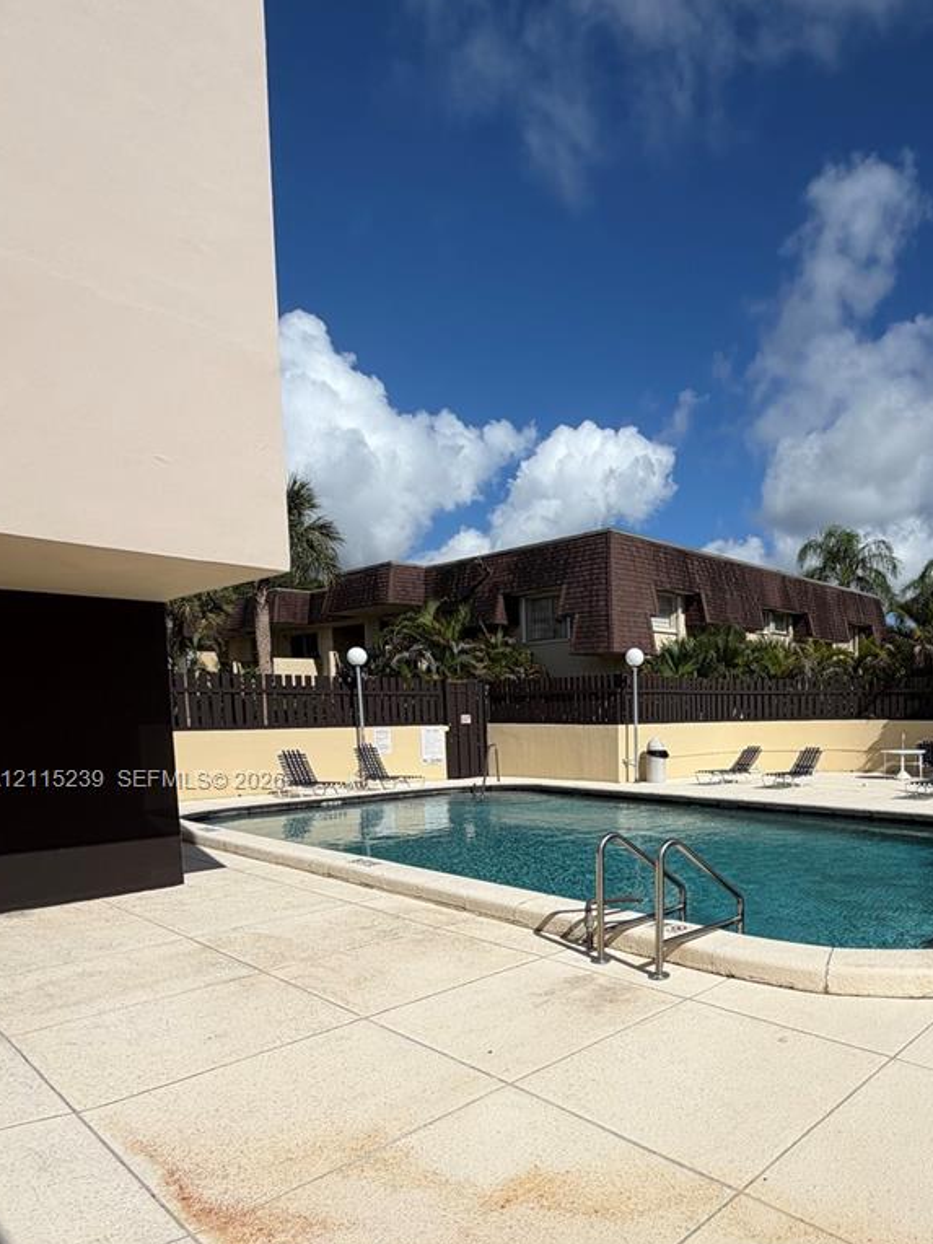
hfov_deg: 57.5
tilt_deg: -4.5
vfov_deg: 75.0
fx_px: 791
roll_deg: +0.2
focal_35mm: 22
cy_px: 782
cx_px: 715
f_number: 2.2
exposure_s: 1/2237
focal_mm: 2.22
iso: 20
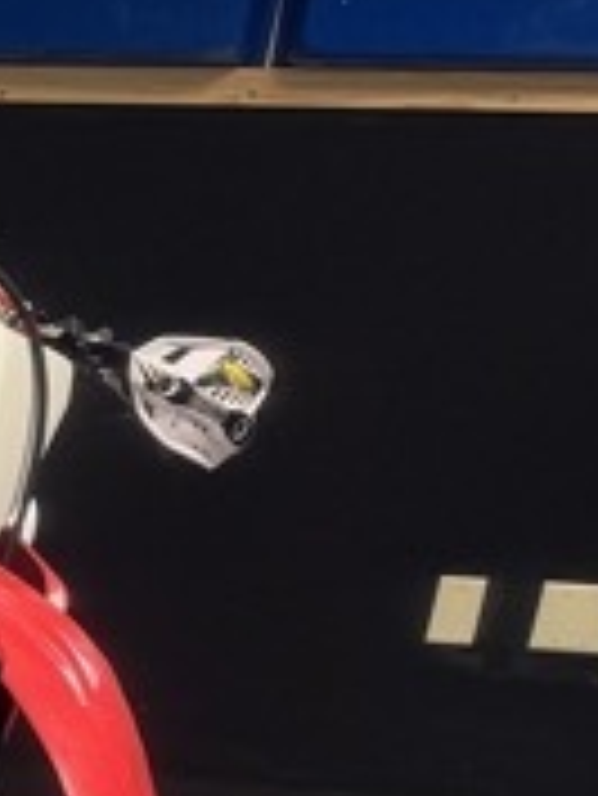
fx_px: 3198
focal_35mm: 139
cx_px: -1610
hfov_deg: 7.9
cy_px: 1480
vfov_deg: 12.8
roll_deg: +0.3
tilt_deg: -25.0
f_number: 1.78
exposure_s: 1/60
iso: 125
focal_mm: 6.76
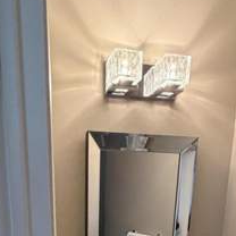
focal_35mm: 38
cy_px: 292
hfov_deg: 43.4
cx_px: 83
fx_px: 293
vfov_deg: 34.1
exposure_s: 1/60
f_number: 2.2
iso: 500
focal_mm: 2.22
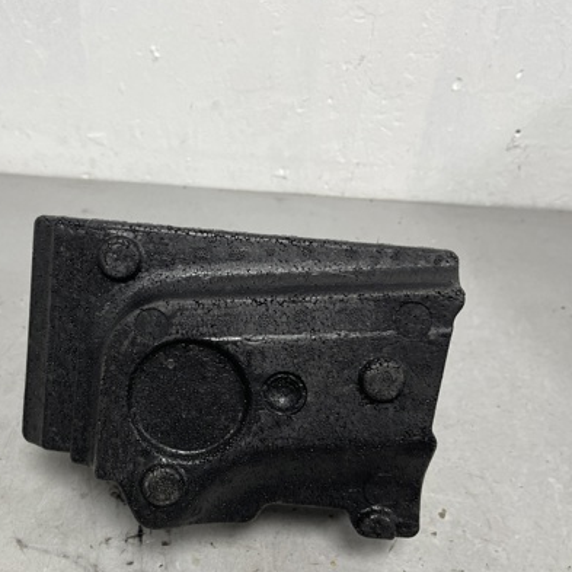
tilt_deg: -39.4
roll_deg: -1.9
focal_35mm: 36
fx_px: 673
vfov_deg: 45.8
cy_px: 341
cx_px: 188
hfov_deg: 45.3
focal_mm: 5.1
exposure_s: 1/100
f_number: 1.6
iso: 125
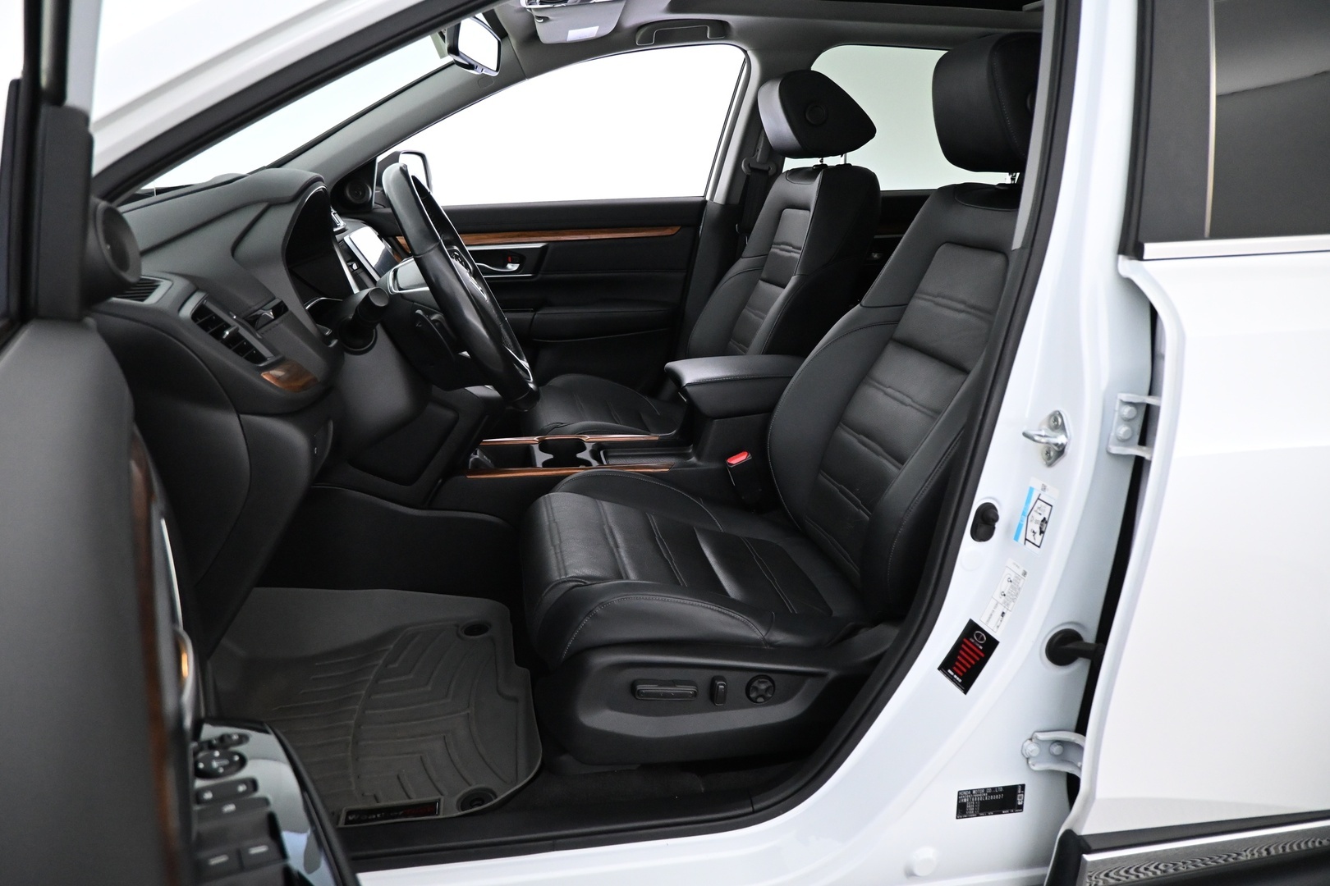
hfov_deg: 73.7
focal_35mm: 24
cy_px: 443
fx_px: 887
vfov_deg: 53.1
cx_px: 665
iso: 4000
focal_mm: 16
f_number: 3.5
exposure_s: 1/60
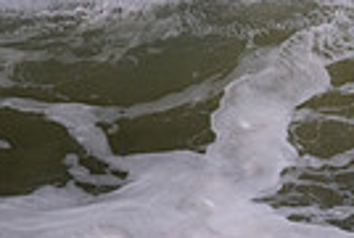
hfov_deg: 0.6
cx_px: 515
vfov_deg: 0.4
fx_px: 34040
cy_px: 361
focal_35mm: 3454
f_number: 11
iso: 560
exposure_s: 1/2000
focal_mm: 800
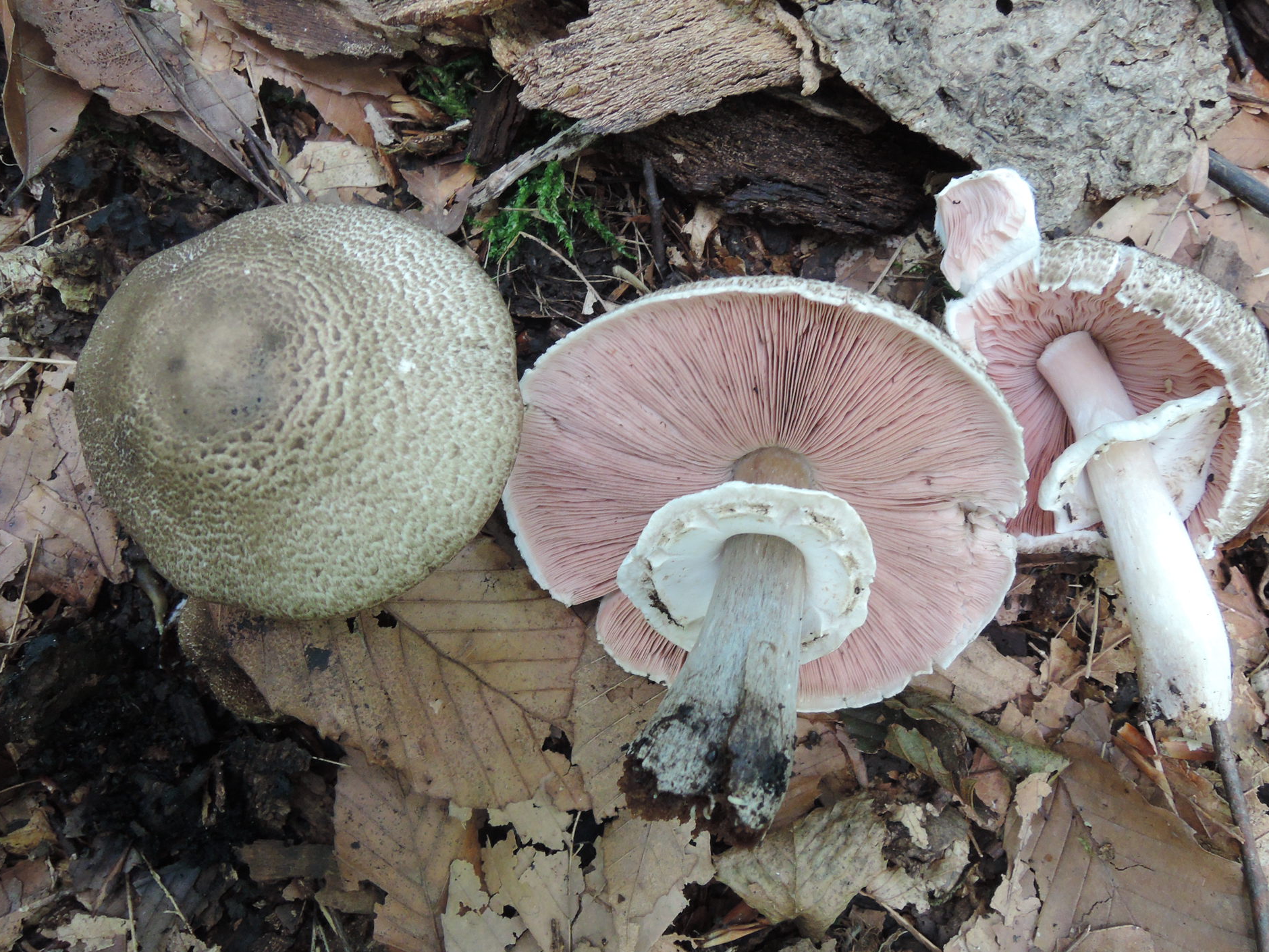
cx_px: 704
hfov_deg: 61.5
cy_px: 467
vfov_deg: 48.2
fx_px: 1063
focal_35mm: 29
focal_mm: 5.1
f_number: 2.8
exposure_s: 1/30
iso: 400
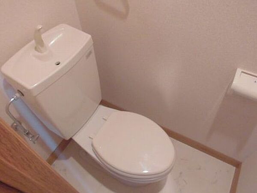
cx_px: 128
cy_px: 96
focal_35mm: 26
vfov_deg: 53.1
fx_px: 193
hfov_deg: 67.3
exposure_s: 1/15
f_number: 3.5
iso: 400
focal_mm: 4.6
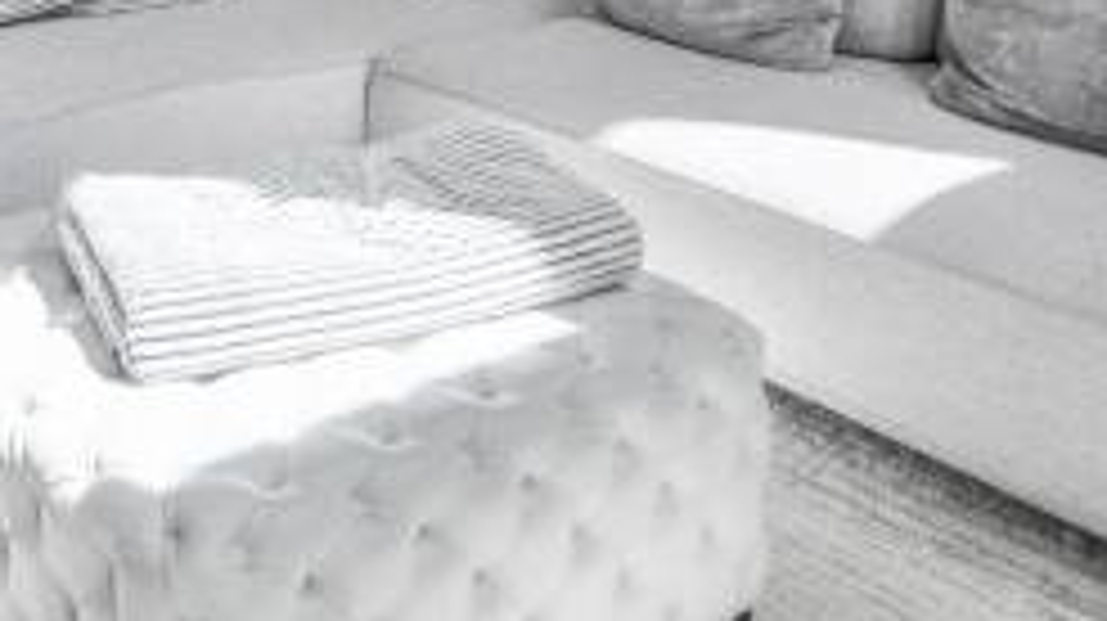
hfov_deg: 41.7
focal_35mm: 48
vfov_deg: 20.8
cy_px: -338
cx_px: 284
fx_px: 1408
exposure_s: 1/20
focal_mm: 10
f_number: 8
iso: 400
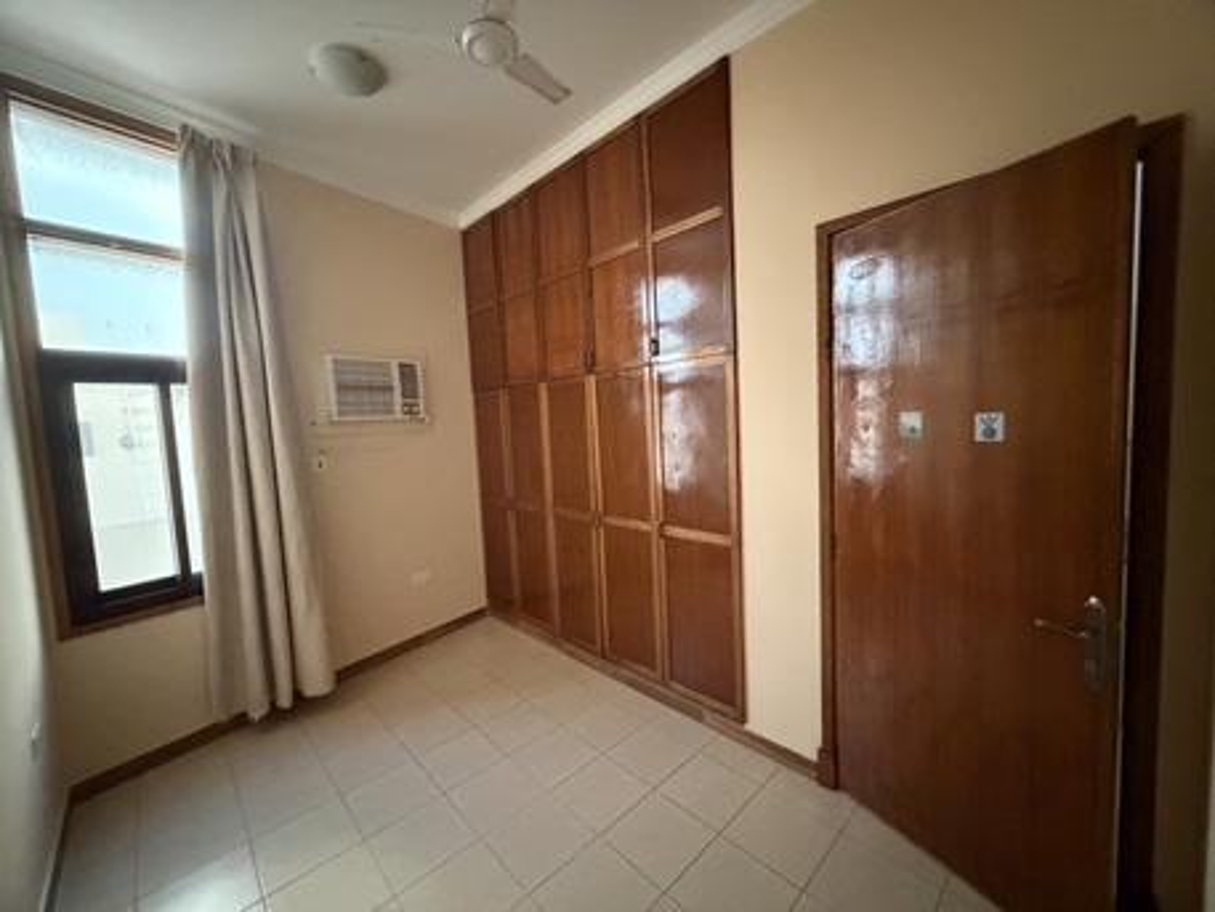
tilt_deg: -6.1
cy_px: 456
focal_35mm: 14
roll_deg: +1.1
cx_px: 608
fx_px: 492
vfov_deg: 85.7
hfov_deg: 102.0
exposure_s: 1/54
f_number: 2.2
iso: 1250
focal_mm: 2.22
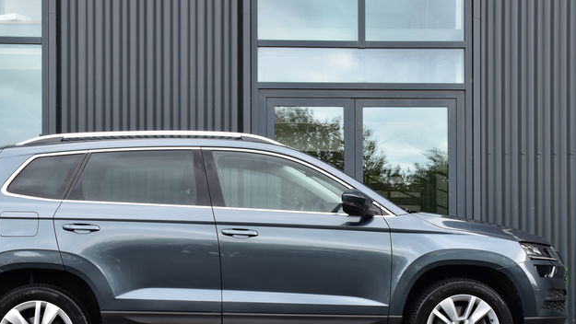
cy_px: 219
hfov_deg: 31.1
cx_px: 280
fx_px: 1036
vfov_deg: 17.7
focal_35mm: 68
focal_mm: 27
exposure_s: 1/60
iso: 500
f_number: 8
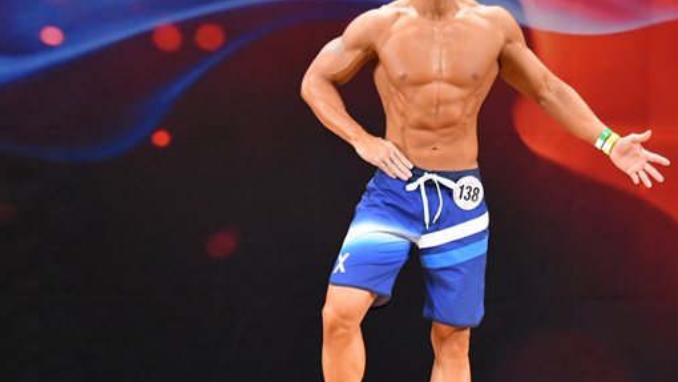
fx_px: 6868
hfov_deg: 5.7
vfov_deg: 3.2
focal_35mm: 382
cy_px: 202
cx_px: 426
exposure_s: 1/400
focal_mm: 160
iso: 3200
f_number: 5.6
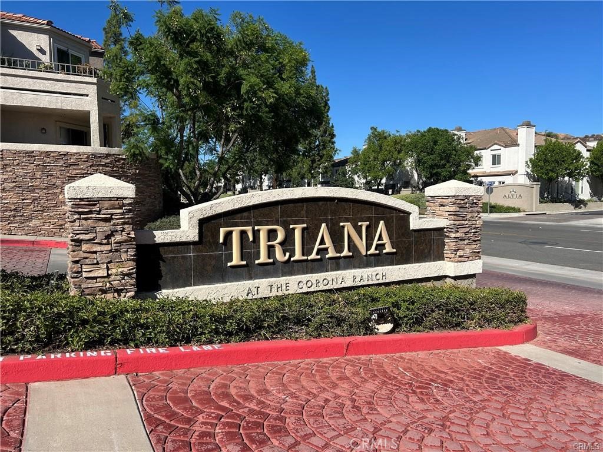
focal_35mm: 26
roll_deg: +0.3
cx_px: 302
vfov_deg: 53.1
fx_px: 453
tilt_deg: -4.0
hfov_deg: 67.3
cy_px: 226
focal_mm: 5.7
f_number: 1.5
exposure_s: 1/4274
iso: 50
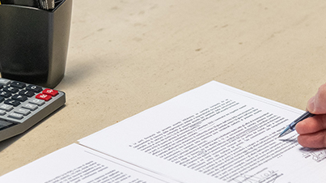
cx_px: 180
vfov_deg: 6.0
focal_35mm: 201
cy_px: 110
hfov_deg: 10.7
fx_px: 1736
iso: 2000
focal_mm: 86
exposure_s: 1/250
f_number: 4
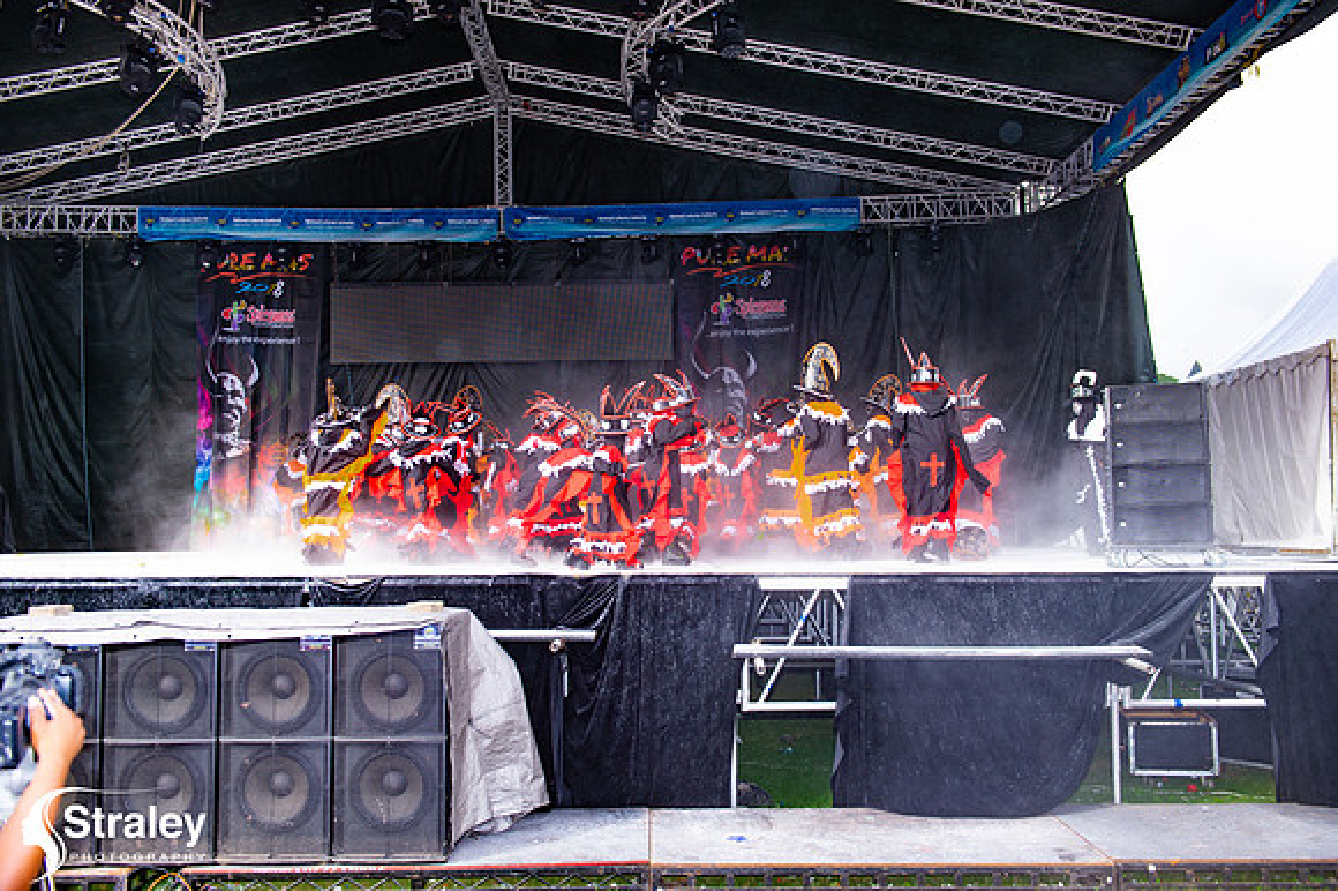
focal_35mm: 32
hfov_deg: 58.7
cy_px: 446
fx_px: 1189
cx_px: 669
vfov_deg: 41.1
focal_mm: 32
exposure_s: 1/250
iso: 125
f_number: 5
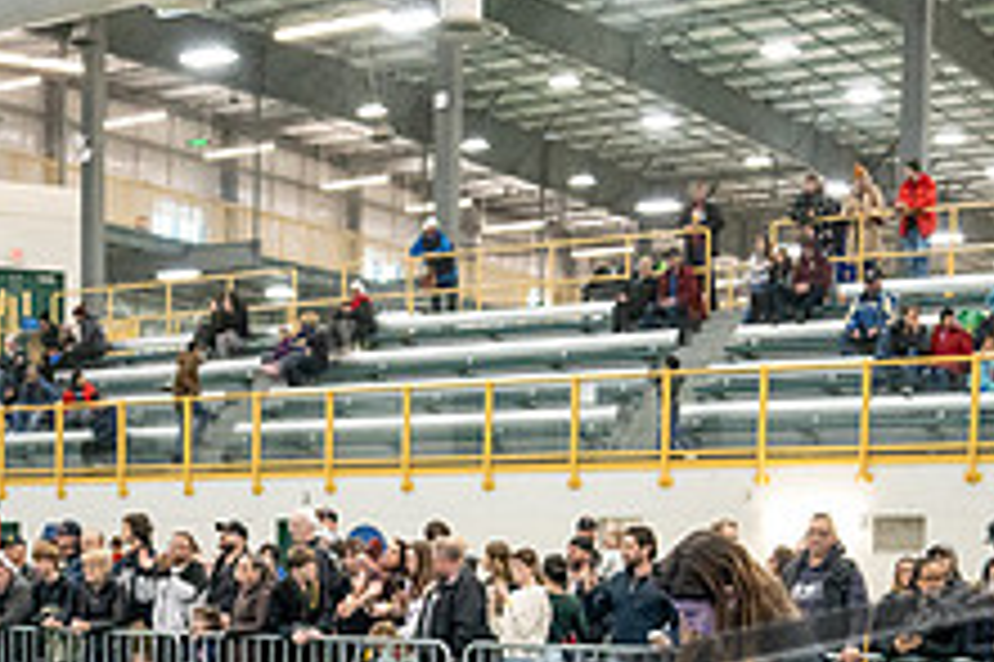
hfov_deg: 28.5
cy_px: 759
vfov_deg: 18.3
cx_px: 468
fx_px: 1959
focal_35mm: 71
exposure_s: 1/400
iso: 4000
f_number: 2.8
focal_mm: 27
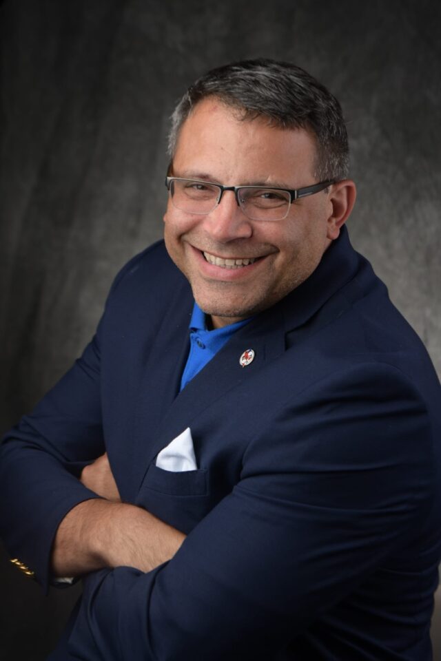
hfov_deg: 12.2
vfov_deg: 18.2
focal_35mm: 112
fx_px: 2067
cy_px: 330
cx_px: 220
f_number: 7.1
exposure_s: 1/125
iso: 100
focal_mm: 75
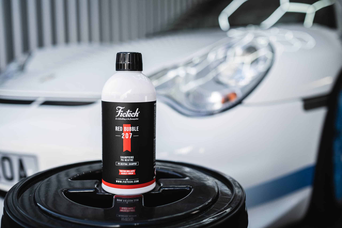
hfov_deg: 54.4
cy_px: 114
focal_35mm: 35
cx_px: 171
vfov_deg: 37.9
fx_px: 332
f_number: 2
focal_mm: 23
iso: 160
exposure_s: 1/300
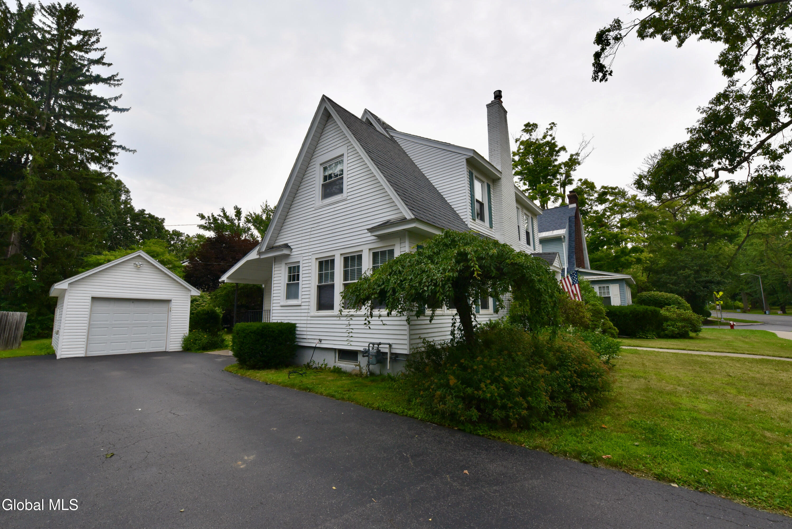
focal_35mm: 14
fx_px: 308
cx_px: 396
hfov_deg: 104.2
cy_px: 264
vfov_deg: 81.3
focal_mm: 14
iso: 800
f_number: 11
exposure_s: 1/500
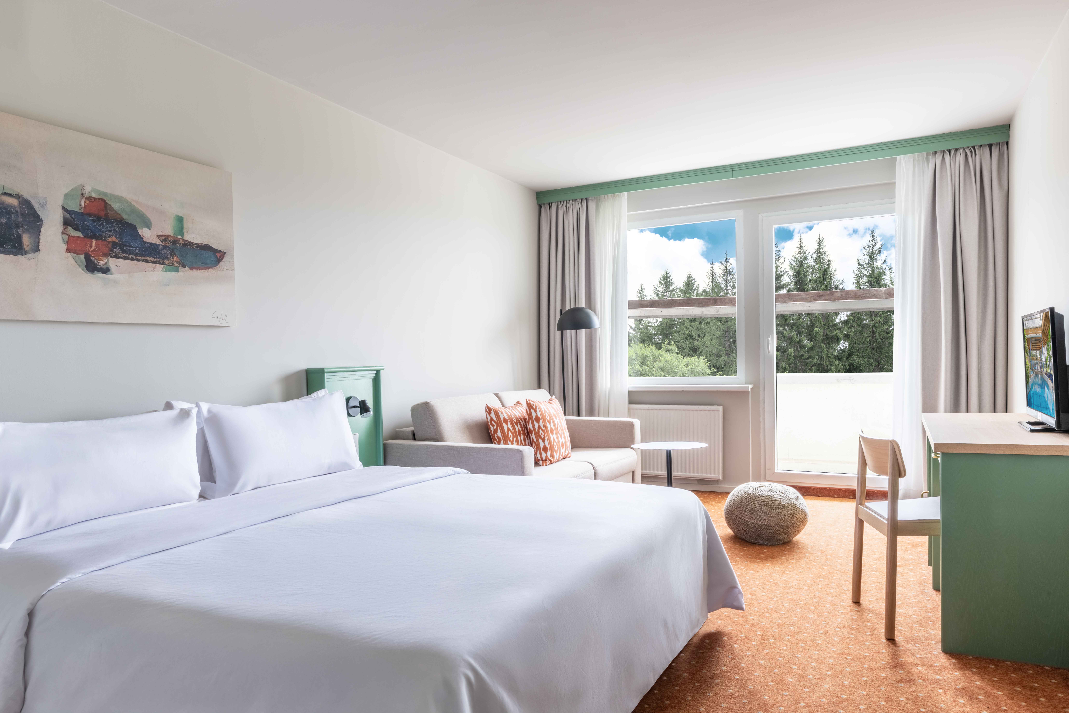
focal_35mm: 23
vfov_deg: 55.1
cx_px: 534
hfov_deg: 76.1
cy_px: 356
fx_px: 683
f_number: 14
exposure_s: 1/40
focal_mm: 23
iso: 64
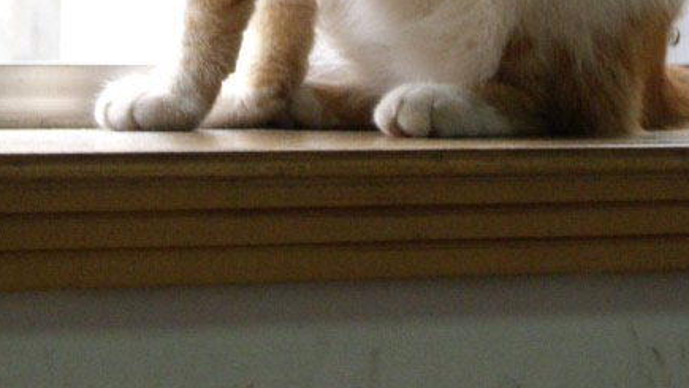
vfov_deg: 5.1
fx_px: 4313
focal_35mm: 236
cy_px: -168
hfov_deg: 9.1
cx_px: 325
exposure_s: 1/80
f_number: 4.8
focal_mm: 19.4
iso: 400
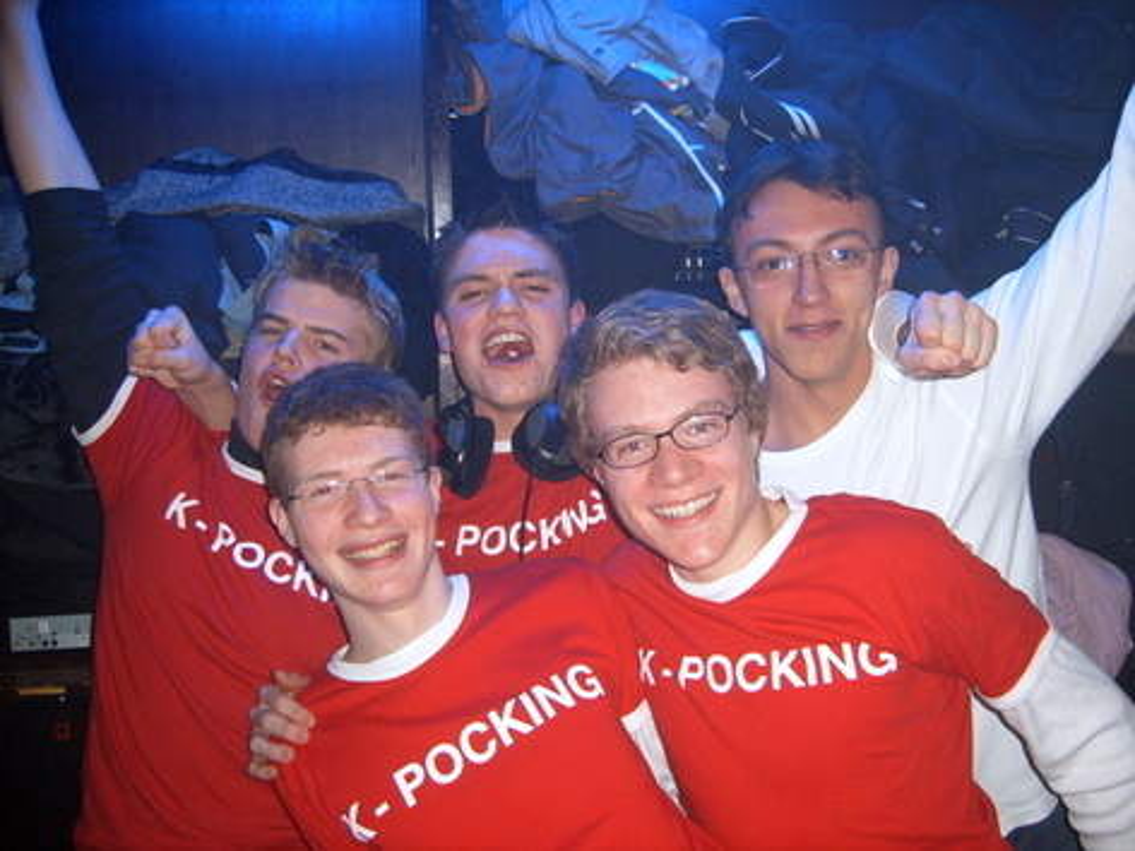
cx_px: 568
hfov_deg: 52.6
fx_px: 1148
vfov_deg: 40.7
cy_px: 426
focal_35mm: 35
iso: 100
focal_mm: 5.8
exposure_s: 1/30
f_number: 2.8
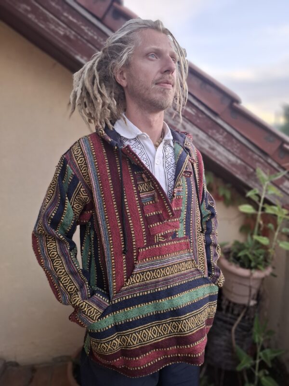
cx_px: 144
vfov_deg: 73.9
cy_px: 193
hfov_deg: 58.9
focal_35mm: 23
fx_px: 256
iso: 100
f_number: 1.8
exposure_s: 1/100
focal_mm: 5.54
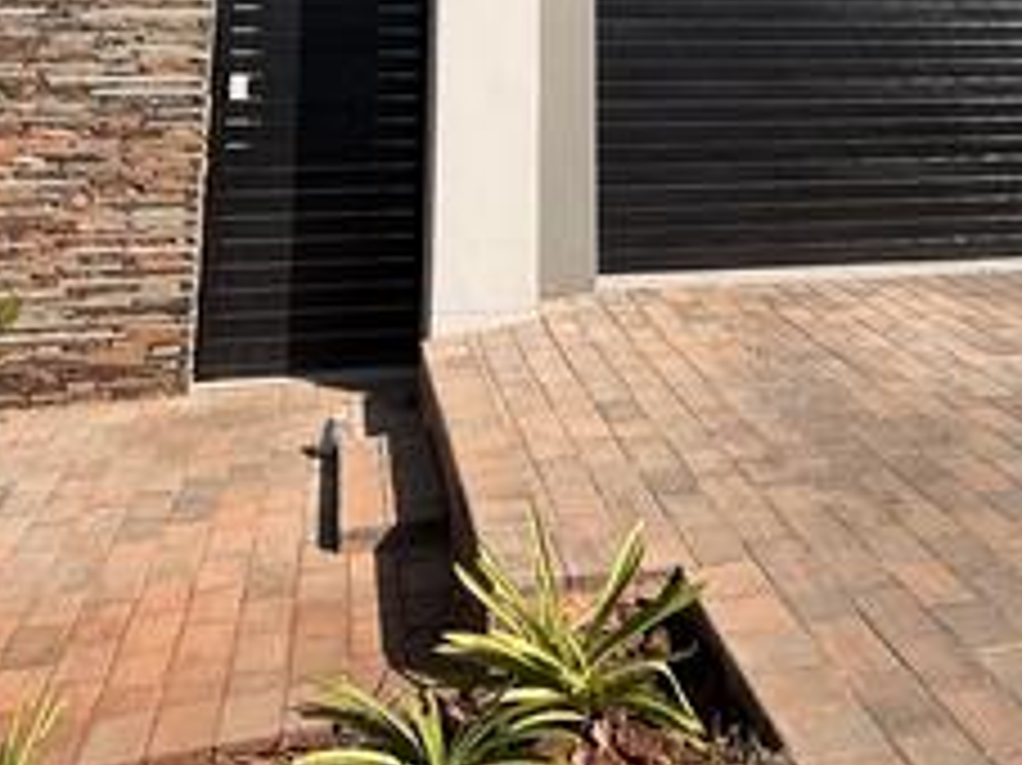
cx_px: 576
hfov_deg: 50.0
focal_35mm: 37
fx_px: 1092
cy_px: -153
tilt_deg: +11.0
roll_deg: -0.4
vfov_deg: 32.1
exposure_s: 1/1235
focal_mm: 2.22
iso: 50
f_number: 2.2
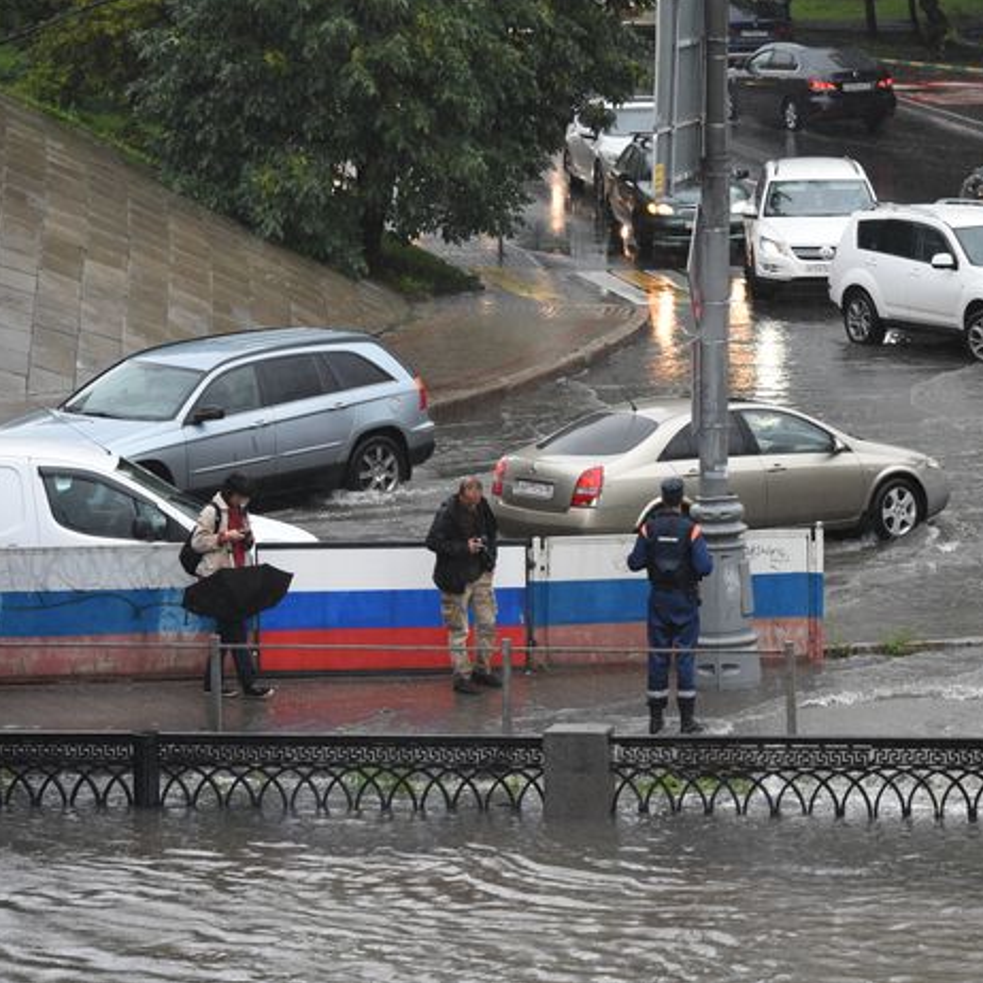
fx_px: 5783
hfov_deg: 9.7
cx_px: 736
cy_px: 489
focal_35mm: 180
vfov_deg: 9.7
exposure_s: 1/1600
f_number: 5.6
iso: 3200
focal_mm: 140
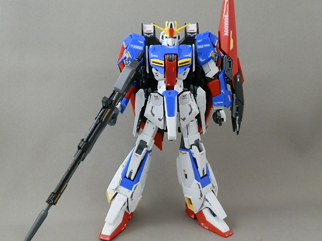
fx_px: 316
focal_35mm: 34
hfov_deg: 54.0
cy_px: 120
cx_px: 161
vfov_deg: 41.8
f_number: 3.5
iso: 200
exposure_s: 1/8
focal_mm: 6.17
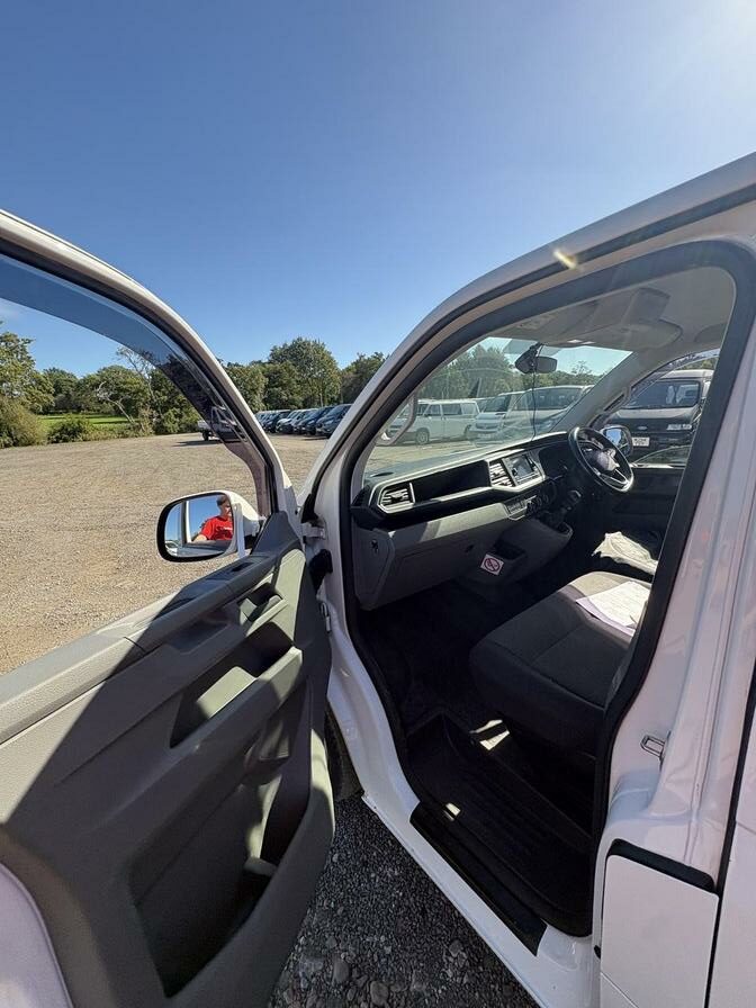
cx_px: 378
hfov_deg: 85.7
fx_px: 408
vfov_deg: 102.1
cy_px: 504
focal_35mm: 14
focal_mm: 2.22
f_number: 2.2
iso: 40
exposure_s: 1/453
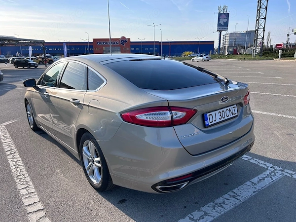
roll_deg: +0.4
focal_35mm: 26
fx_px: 222
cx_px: 148
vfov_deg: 53.1
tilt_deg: -14.4
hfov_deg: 67.3
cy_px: 111
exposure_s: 1/2457
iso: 50
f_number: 1.5
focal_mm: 5.7
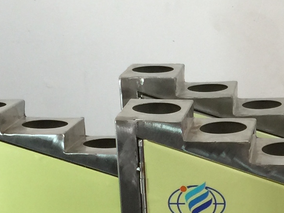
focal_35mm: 131
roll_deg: -2.0
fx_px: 1075
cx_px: 446
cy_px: 194
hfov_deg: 14.0
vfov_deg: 11.2
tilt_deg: -15.8
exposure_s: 1/15
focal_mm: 4.15
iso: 32
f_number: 2.2
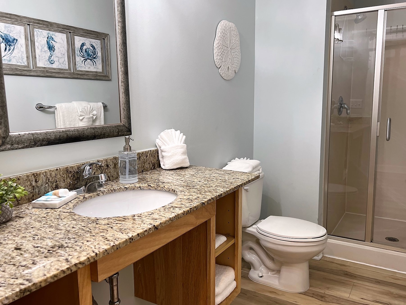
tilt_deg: -8.9
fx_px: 305
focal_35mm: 26
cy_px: 152
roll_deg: +0.4
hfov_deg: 67.3
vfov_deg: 53.1
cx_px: 203
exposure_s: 1/120
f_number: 1.5
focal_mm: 5.7
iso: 125
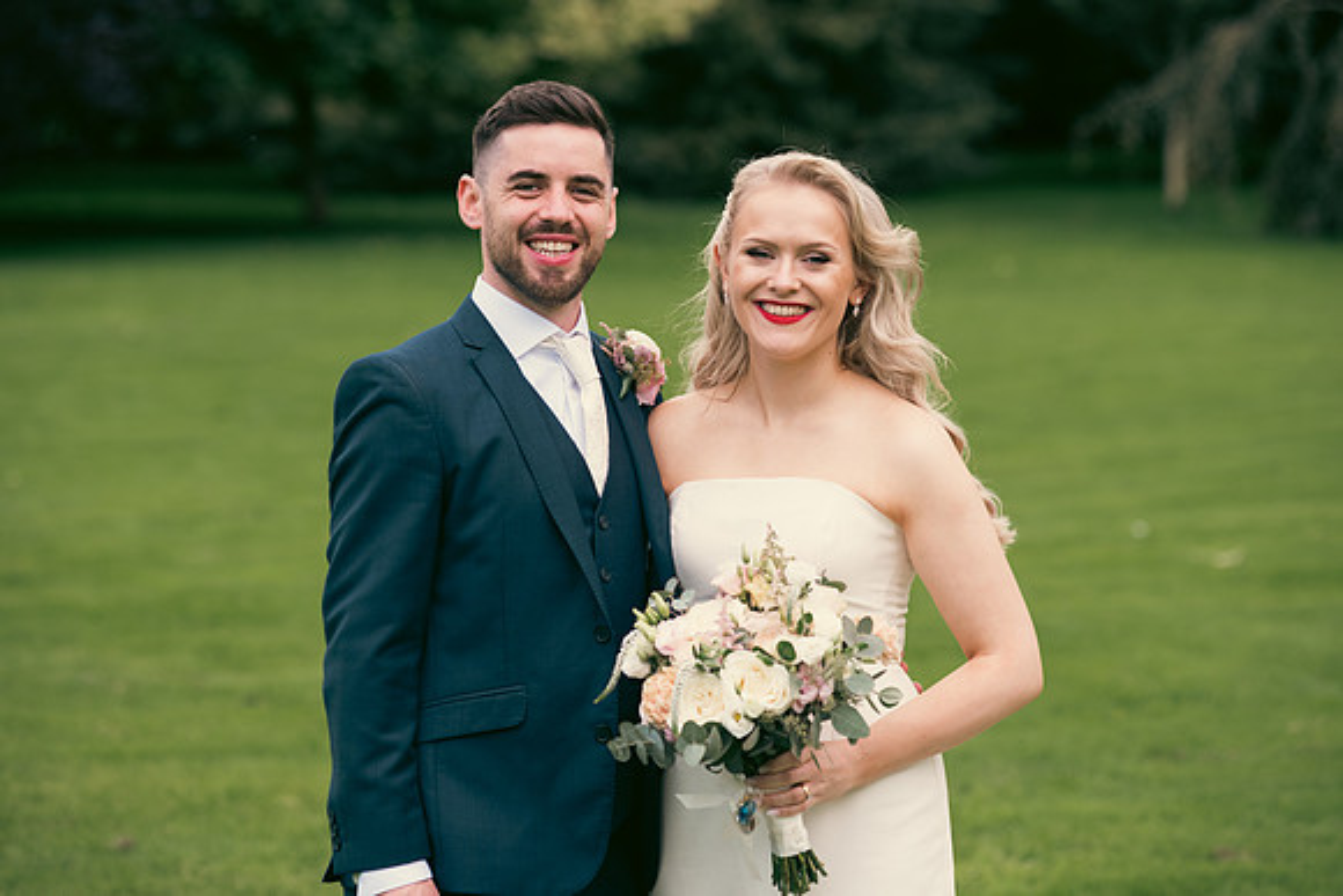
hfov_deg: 16.4
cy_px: 448
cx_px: 672
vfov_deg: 11.0
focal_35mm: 125
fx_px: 4664
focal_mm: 125
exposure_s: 1/320
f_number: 3.5
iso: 160
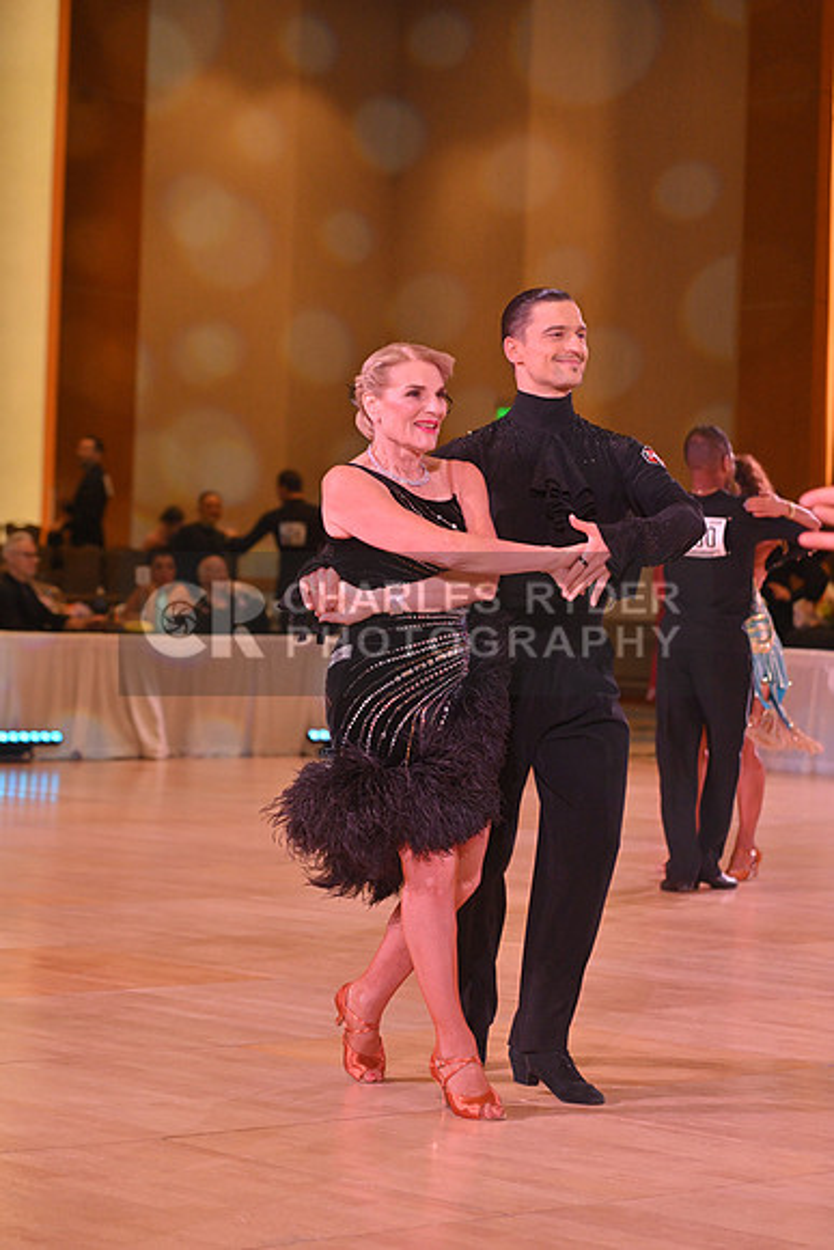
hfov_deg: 13.7
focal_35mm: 100
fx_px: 3473
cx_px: 417
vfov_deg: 20.4
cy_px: 625
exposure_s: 1/400
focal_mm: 100
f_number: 5
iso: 2000
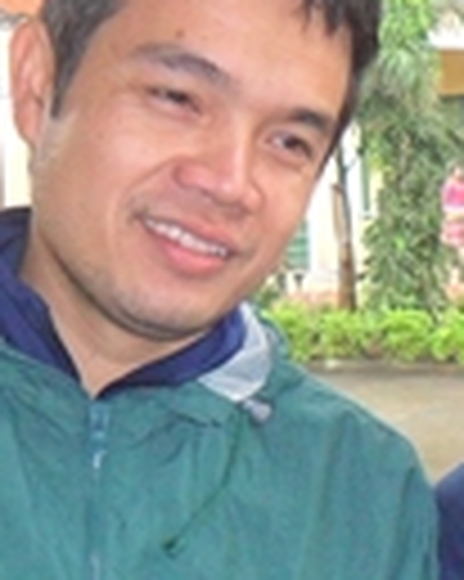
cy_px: 378
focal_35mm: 92
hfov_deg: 16.2
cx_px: 500
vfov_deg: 20.8
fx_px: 1581
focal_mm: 4.9
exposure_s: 1/30
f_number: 3.5
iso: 400
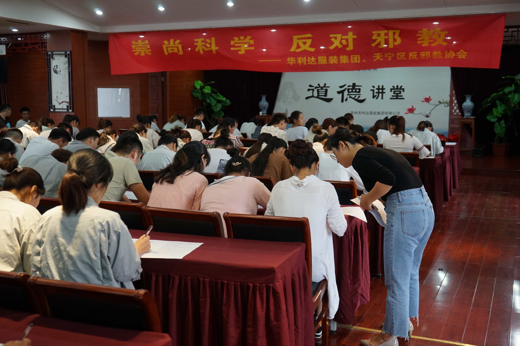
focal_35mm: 39
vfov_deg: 34.2
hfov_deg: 49.6
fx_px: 563
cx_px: 260
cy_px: 173
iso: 2000
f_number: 4
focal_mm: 39
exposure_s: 1/160
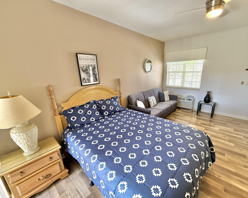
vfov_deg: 84.0
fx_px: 110
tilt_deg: -15.2
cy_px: 101
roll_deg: +1.6
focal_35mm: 15
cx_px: 134
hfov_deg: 96.6
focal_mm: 2.22
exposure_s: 1/120
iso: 500
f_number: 2.2
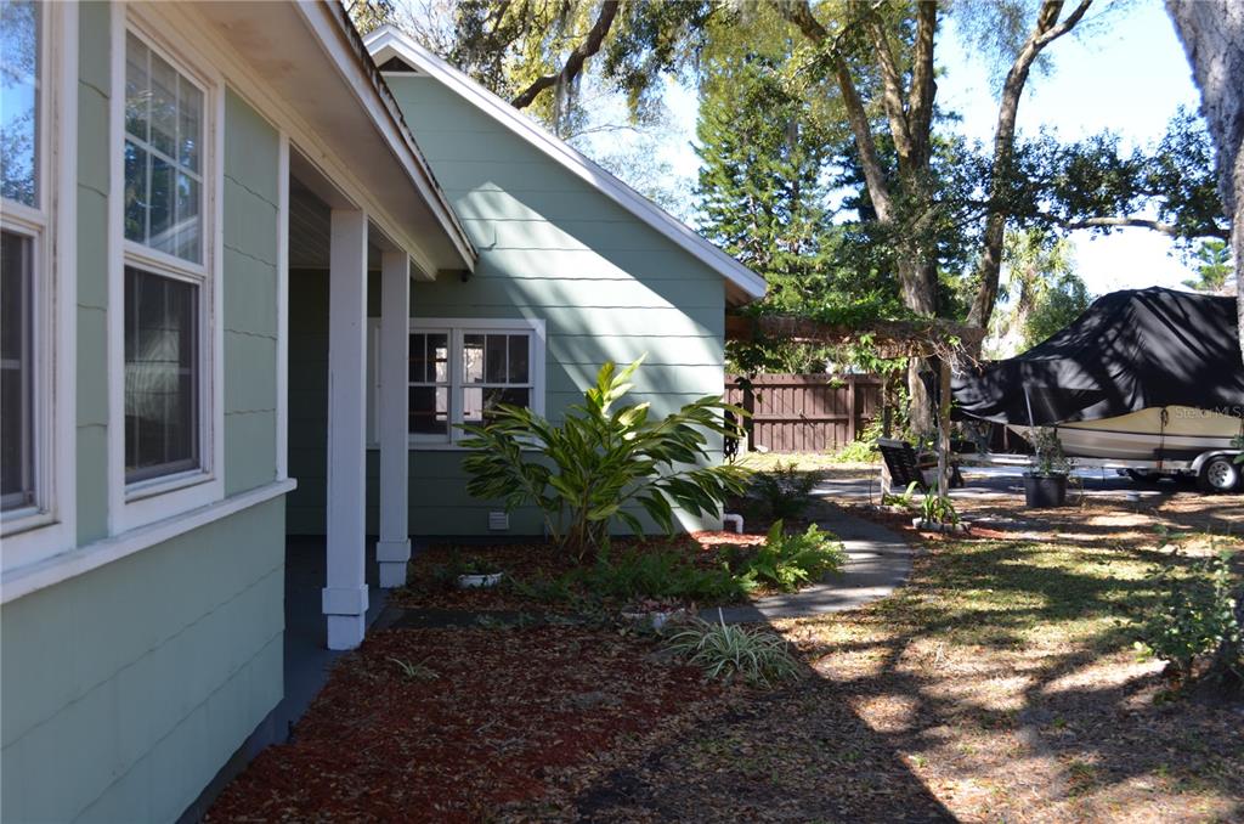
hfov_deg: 49.6
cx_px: 622
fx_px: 1345
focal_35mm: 39
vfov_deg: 34.1
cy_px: 412
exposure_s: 1/125
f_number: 5.6
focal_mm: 26
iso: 200
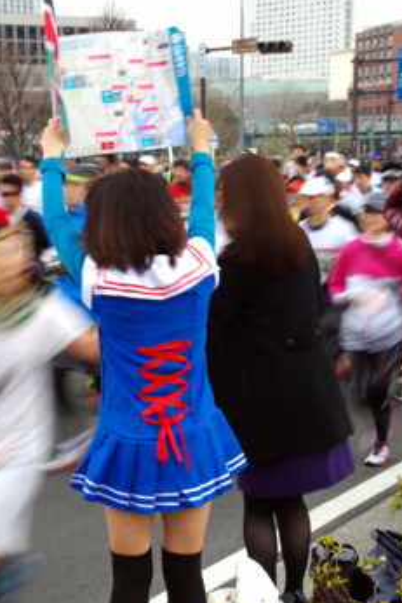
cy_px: 371
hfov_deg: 17.5
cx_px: 169
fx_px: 1305
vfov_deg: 25.9
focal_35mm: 78
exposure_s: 1/15
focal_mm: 40
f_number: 11
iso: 100
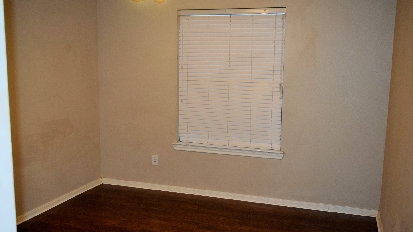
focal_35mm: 38
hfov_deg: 52.8
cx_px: 207
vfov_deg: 31.2
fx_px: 416
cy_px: 127
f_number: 4
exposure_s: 1/60
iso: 1600
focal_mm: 24
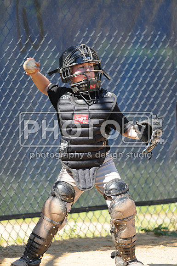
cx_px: 88
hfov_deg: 3.0
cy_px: 133
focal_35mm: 450
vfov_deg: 4.6
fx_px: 3328
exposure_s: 1/500
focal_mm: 300
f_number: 4
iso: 200
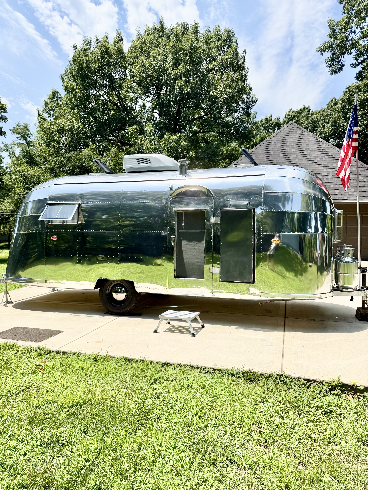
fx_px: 340
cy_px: 245
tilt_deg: -1.2
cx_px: 184
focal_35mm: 24
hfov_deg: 56.8
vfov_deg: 71.6
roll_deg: -1.2
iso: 100
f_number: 1.78
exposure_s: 1/5714
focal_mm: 6.76
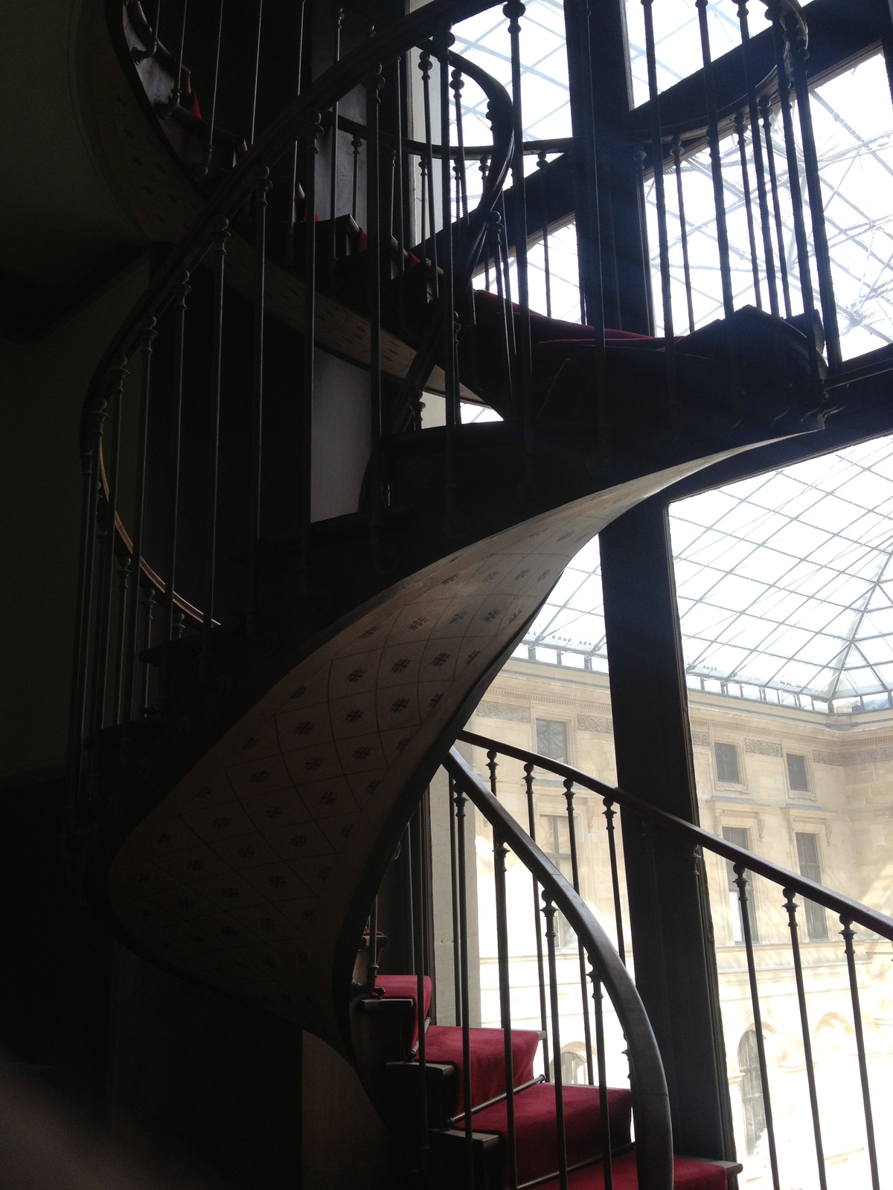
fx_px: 1204
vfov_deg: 52.6
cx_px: 446
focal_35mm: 35
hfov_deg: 40.7
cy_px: 595
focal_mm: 4.28
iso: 50
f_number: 2.4
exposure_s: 1/60
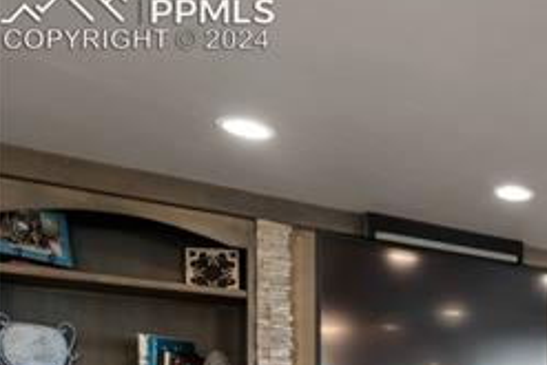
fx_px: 669
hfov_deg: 33.2
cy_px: 445
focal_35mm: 44
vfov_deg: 26.8
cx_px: 706
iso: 100
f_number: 8
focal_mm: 17
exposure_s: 2.5
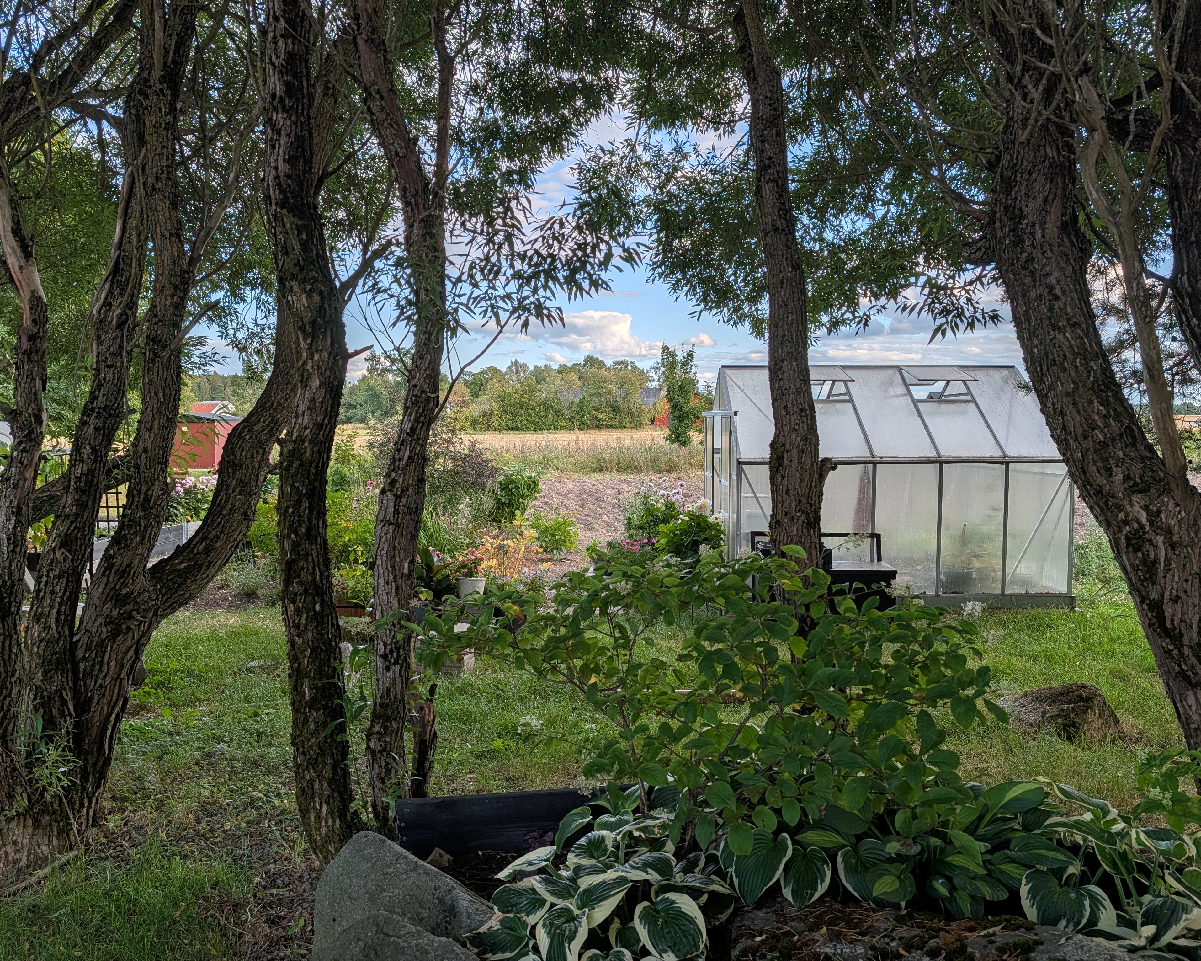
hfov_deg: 68.1
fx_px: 889
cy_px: 482
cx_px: 611
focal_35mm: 25
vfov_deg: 56.8
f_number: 1.68
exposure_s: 1/3155
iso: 18
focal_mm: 6.9
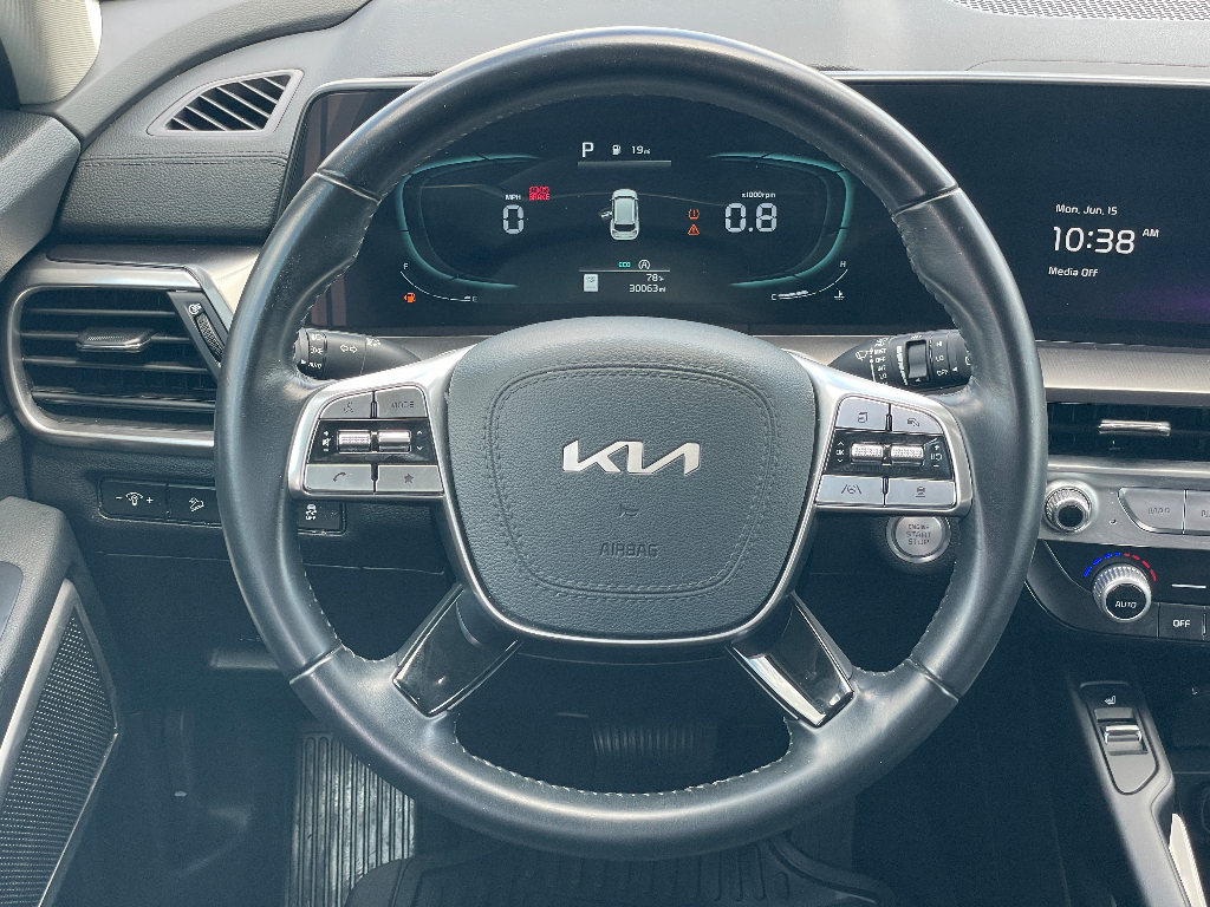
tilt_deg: -24.4
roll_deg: +1.0
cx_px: 605
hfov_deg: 36.8
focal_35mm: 52
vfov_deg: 28.0
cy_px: 454
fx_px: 1818
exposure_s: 1/99
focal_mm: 6
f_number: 2
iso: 80
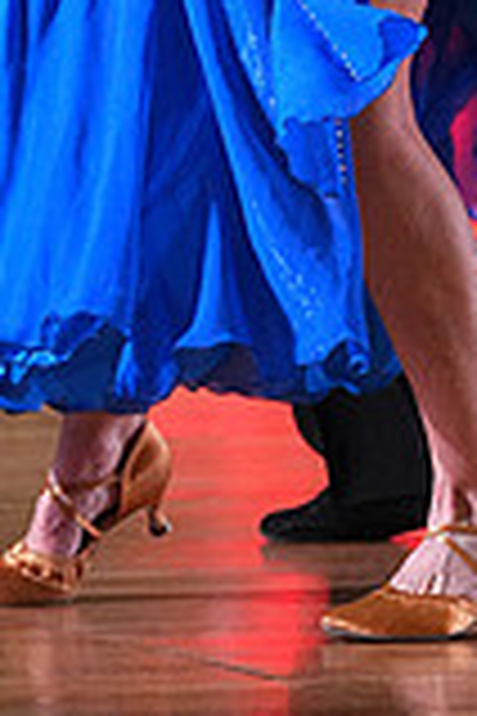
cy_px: -324
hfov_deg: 3.2
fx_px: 8605
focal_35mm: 433
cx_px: 367
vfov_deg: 4.7
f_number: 5
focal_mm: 119
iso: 6400
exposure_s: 1/400
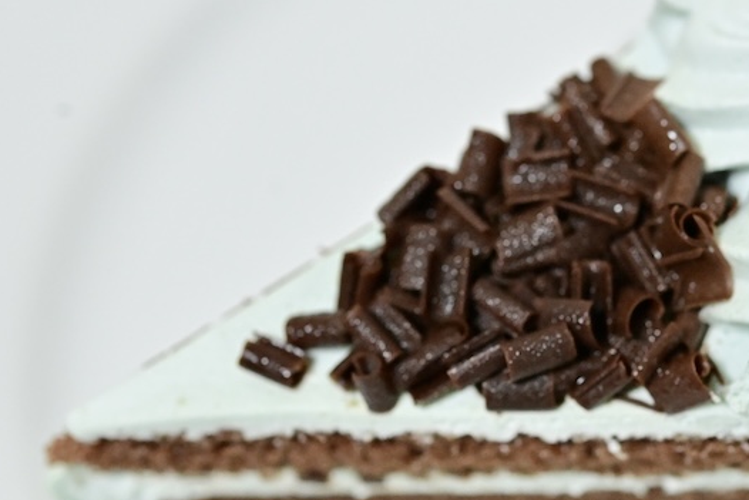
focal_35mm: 114
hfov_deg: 17.8
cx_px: 605
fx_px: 2372
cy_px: 222
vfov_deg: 12.0
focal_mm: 60
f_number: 5
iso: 6400
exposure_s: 1/160
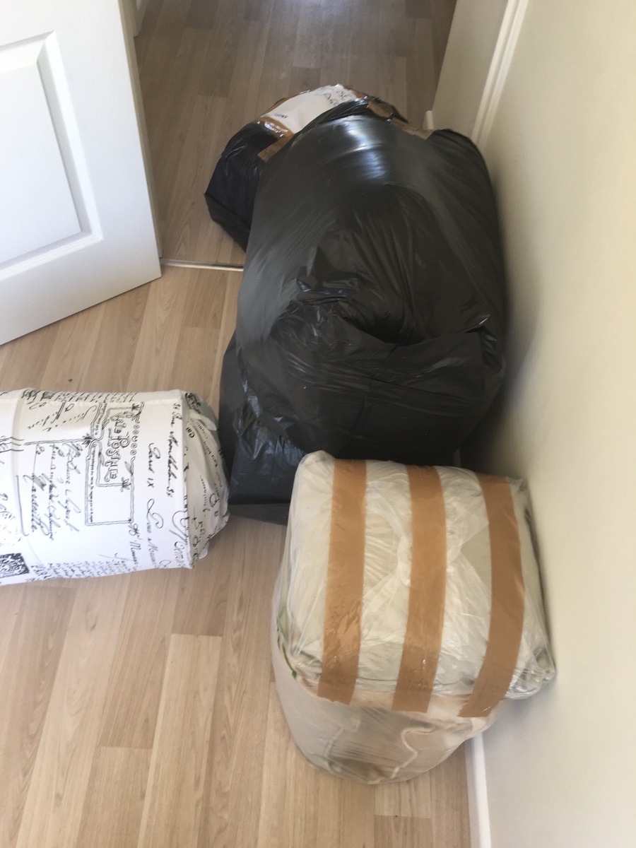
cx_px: 318
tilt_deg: -55.8
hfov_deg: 48.2
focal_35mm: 29
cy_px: 424
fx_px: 710
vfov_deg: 61.7
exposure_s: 1/50
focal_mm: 4.15
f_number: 2.2
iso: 32
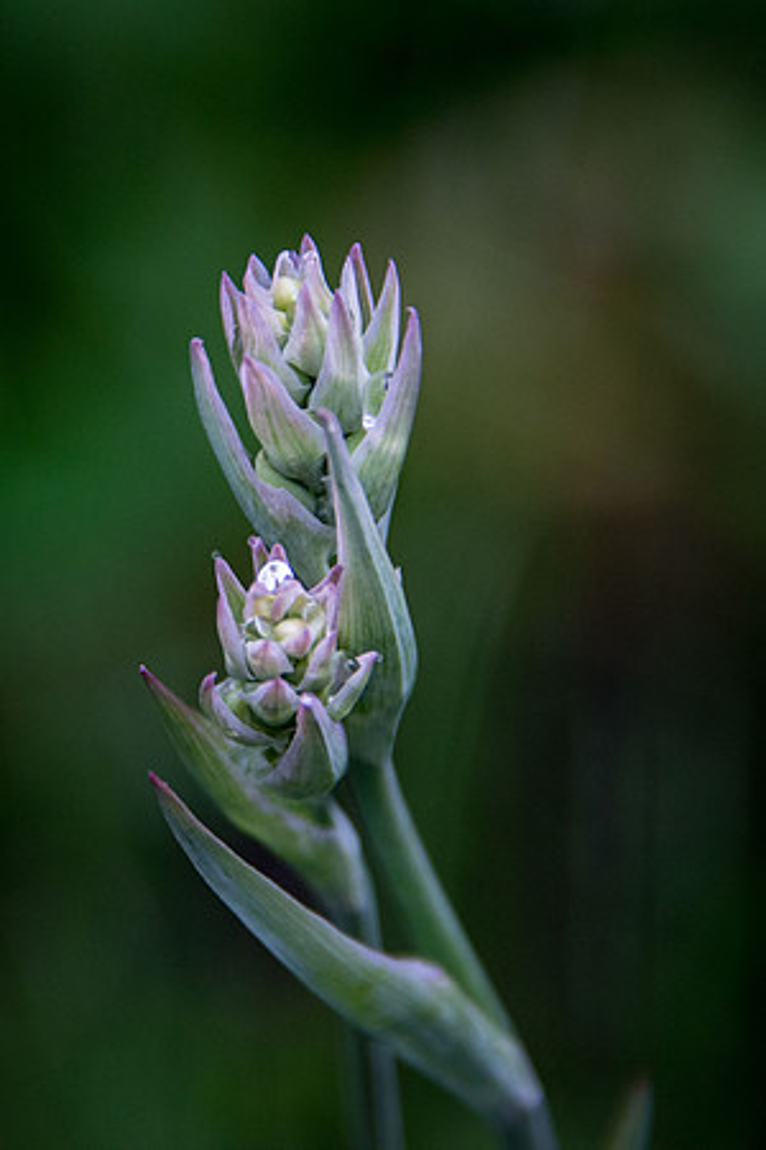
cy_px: 488
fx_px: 16529
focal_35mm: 518
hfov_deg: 2.7
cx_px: 124
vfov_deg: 4.0
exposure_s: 1/160
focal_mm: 300
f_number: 5.6
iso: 1600
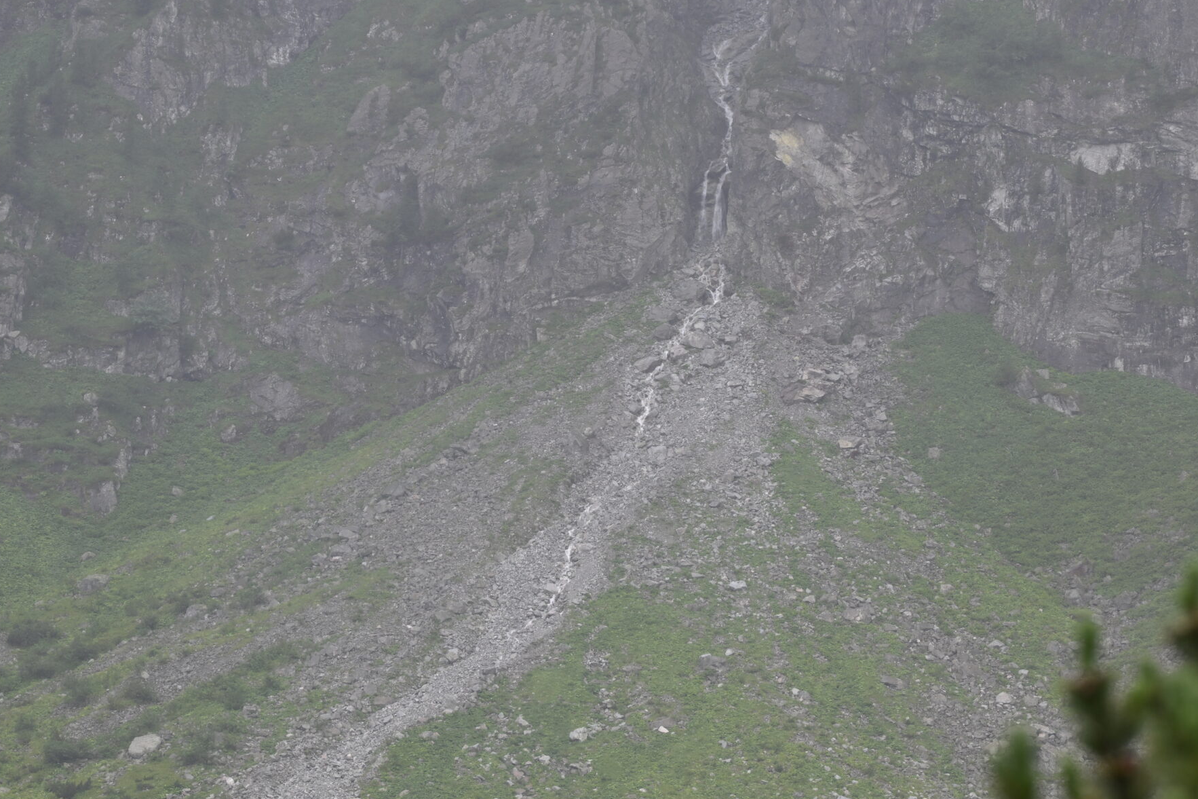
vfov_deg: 5.3
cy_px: 316
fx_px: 8684
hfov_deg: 7.9
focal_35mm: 261
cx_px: 695
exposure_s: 1/200
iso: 125
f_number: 5.6
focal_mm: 180
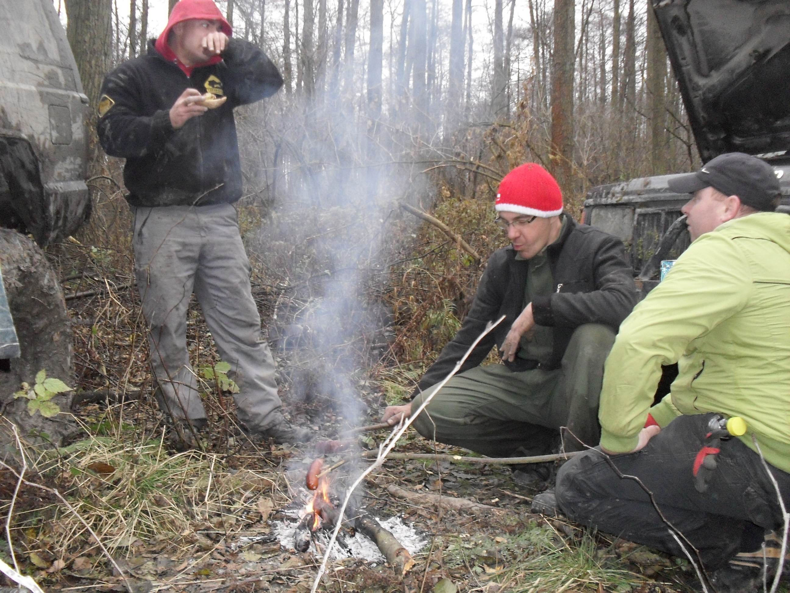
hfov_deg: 49.0
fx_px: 867
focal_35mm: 38
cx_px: 395
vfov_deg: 37.7
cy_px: 296
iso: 200
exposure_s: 1/45
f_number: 2.8
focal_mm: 6.3
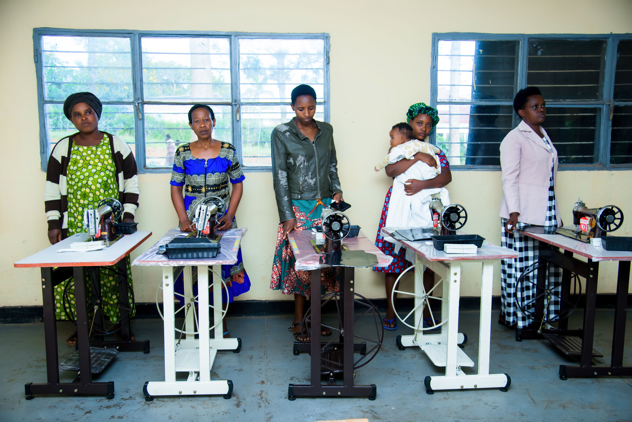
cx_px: 316
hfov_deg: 54.4
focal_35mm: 35
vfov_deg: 37.9
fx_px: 615
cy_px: 211
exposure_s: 1/200
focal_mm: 35
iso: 250
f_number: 4
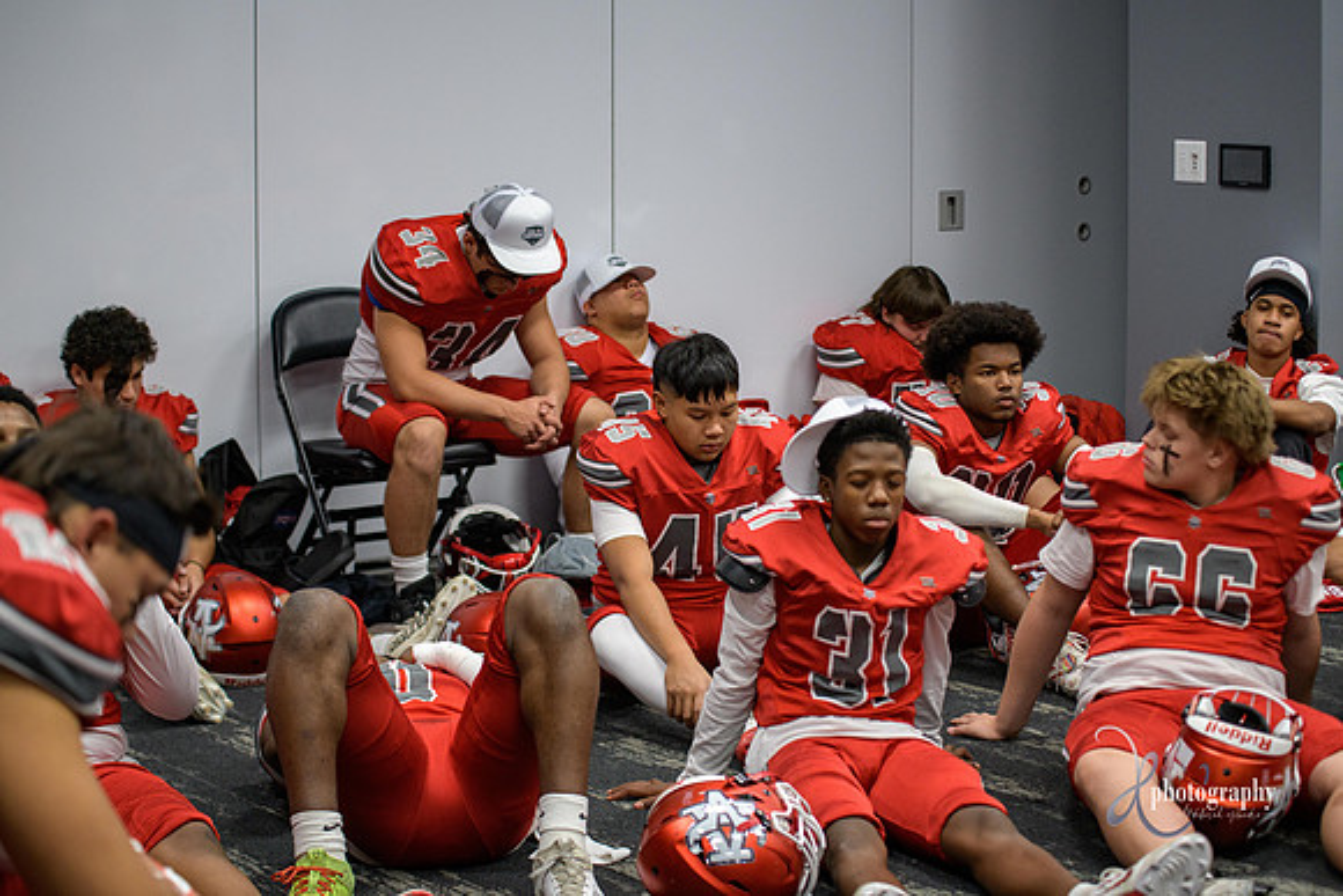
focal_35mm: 70
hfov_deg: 28.8
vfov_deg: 19.5
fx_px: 2612
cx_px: 672
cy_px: 448
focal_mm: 70
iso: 1250
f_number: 2.8
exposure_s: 1/250
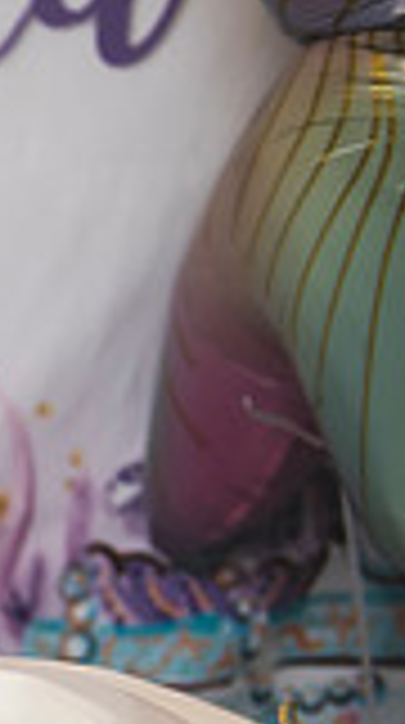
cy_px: 511
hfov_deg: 7.8
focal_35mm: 132
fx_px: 2532
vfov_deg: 16.2
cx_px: -866
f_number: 2.8
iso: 250
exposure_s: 1/160
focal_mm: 34
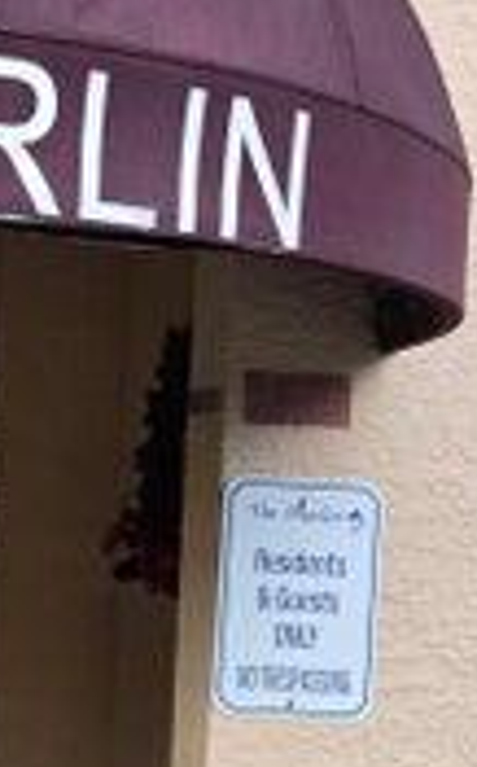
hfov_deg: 17.6
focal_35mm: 67
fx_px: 1397
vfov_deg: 30.3
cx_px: -219
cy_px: 548
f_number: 1.8
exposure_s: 1/180
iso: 80
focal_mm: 5.4
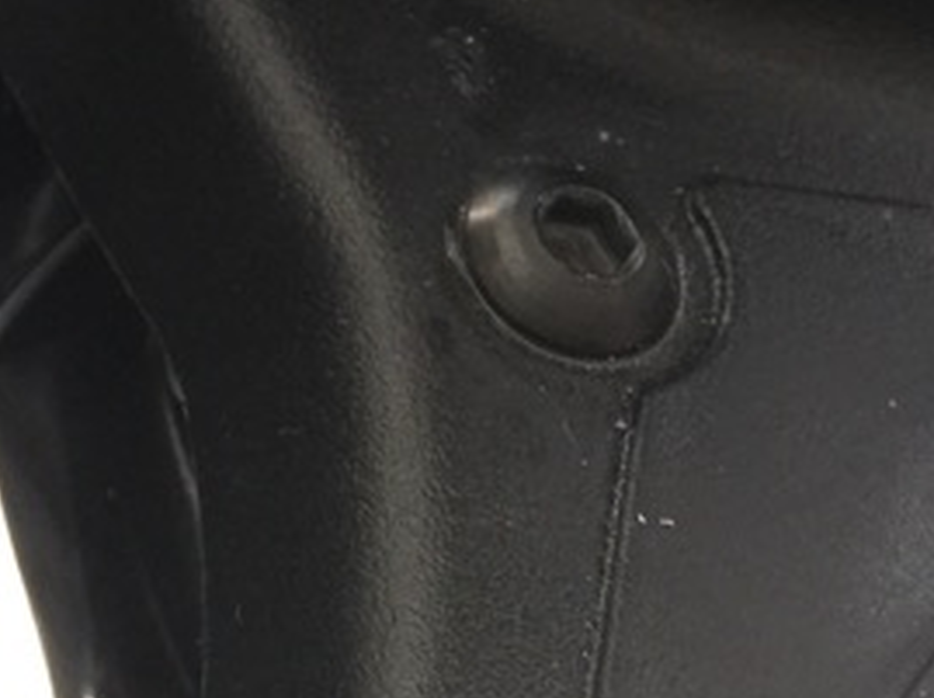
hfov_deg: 17.2
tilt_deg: -49.6
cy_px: -260
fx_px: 2910
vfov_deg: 13.1
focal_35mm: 108
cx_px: -267
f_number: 2.2
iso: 50
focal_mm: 4.15
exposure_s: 1/33
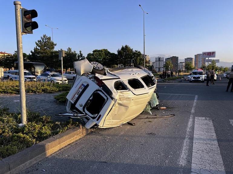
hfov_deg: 67.3
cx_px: 116
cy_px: 87
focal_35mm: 26
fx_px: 175
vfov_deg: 53.0
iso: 50
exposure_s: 1/1068
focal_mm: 5.7
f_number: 1.5
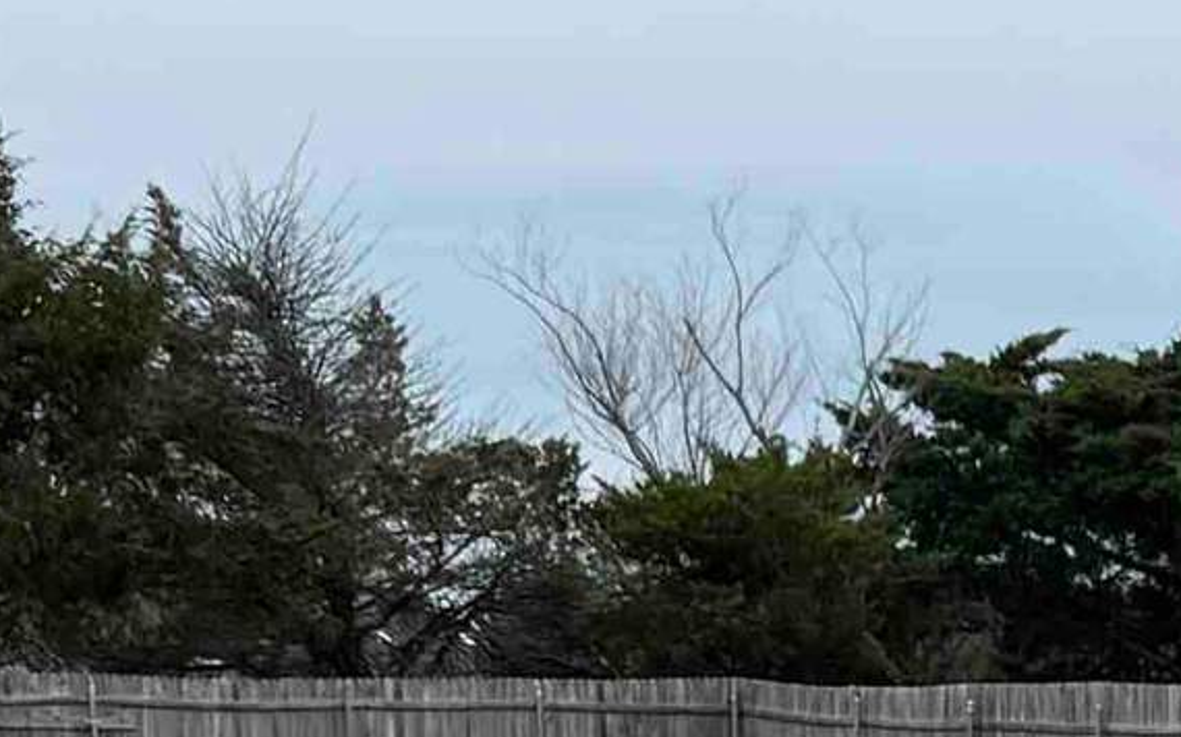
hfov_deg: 11.4
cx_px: 1370
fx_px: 5792
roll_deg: -0.3
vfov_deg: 6.4
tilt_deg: -14.9
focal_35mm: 180
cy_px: 2476
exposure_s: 1/1425
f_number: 1.78
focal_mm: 6.86
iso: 80
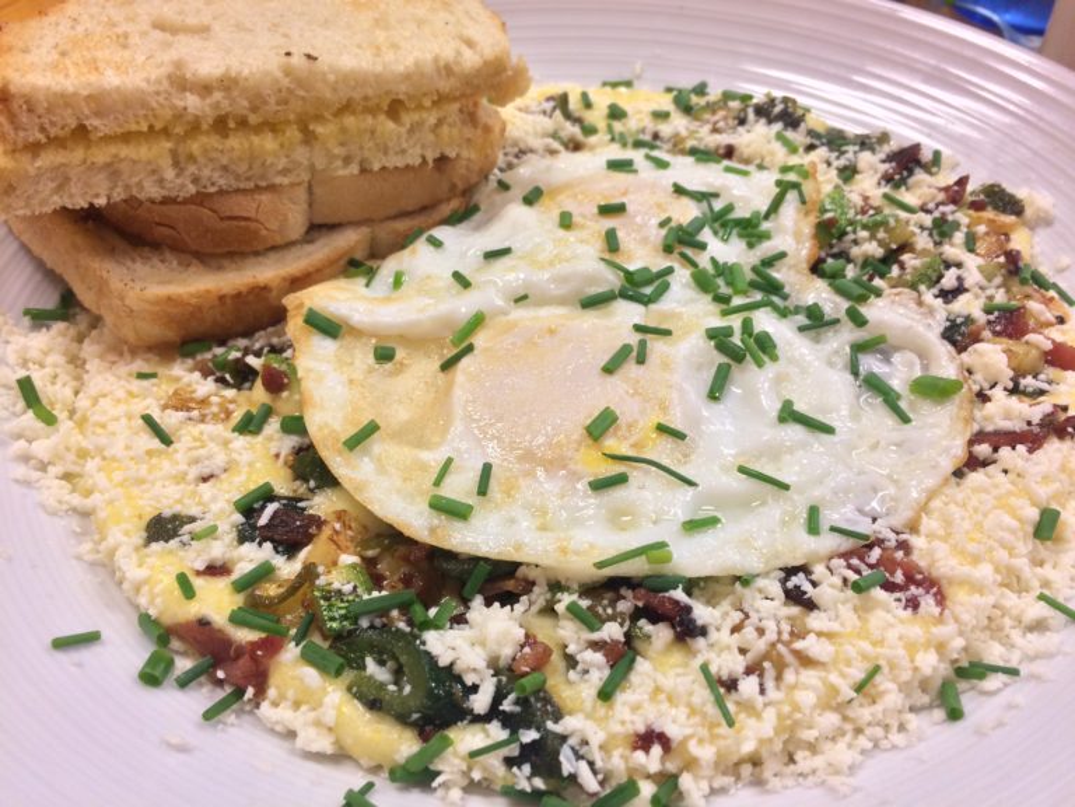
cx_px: 538
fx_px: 901
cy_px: 404
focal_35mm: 29
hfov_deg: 61.7
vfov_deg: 48.2
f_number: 2.2
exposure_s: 1/30
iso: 80
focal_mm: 4.15
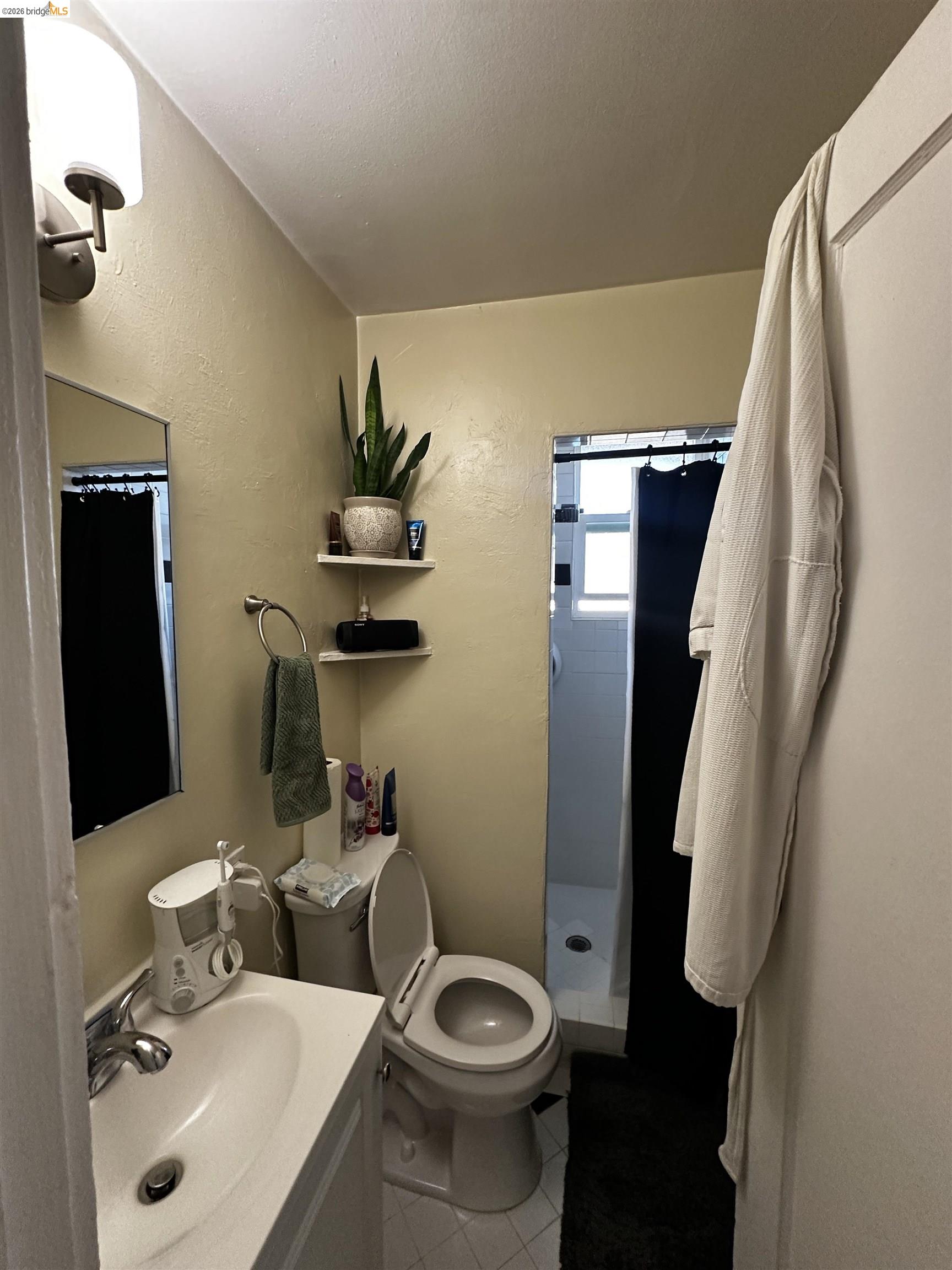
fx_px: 513
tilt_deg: -4.0
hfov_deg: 85.7
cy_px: 635
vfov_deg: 102.1
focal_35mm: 14
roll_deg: -1.2
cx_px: 476
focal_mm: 2.22
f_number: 2.2
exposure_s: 1/97
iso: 320
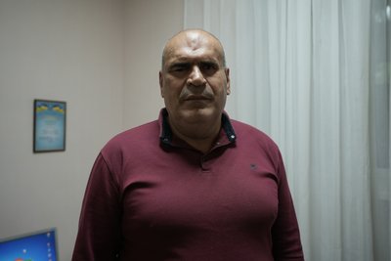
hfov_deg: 57.2
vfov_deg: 40.0
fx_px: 359
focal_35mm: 33
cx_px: 196
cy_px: 130
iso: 250
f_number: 2.8
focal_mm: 33
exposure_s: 1/50
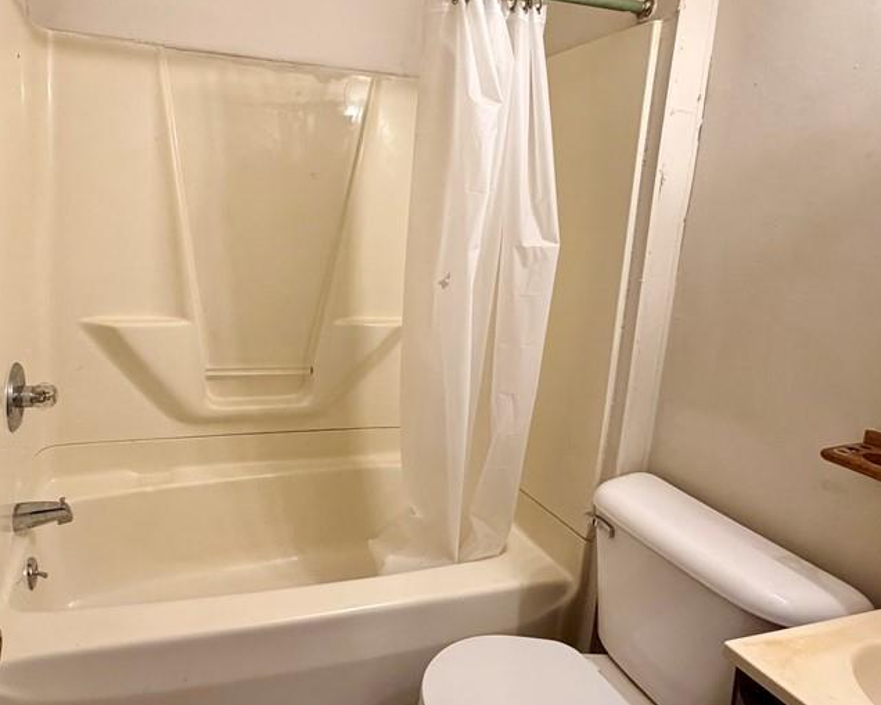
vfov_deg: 62.6
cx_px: 298
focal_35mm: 22
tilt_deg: -8.1
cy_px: 283
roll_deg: -2.7
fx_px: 574
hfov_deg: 72.9
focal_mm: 2.22
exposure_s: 1/120
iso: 320
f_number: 2.2
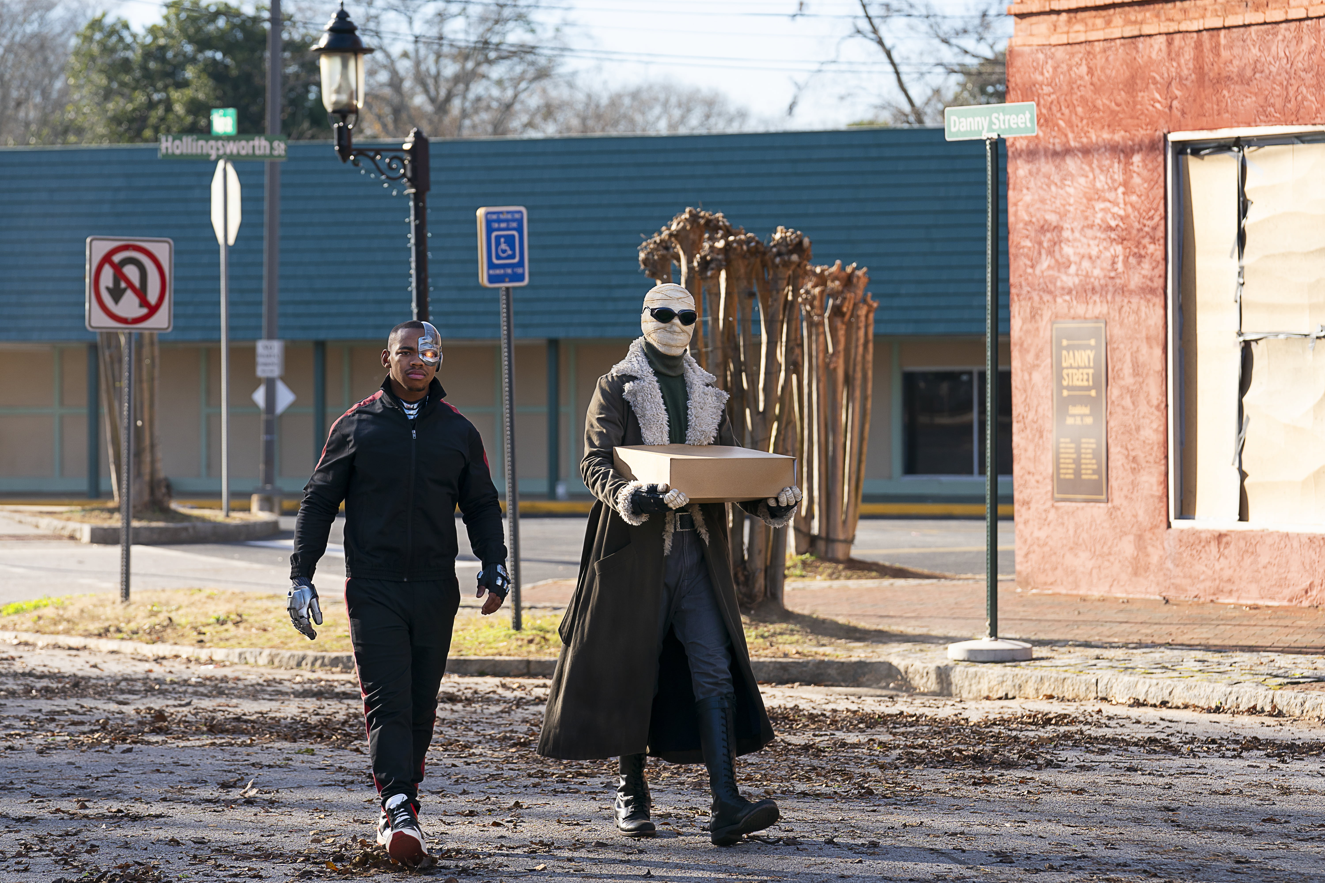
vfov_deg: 10.2
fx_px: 4932
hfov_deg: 15.3
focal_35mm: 134
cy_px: 442
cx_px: 662
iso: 320
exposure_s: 1/640
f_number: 5.6
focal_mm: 134
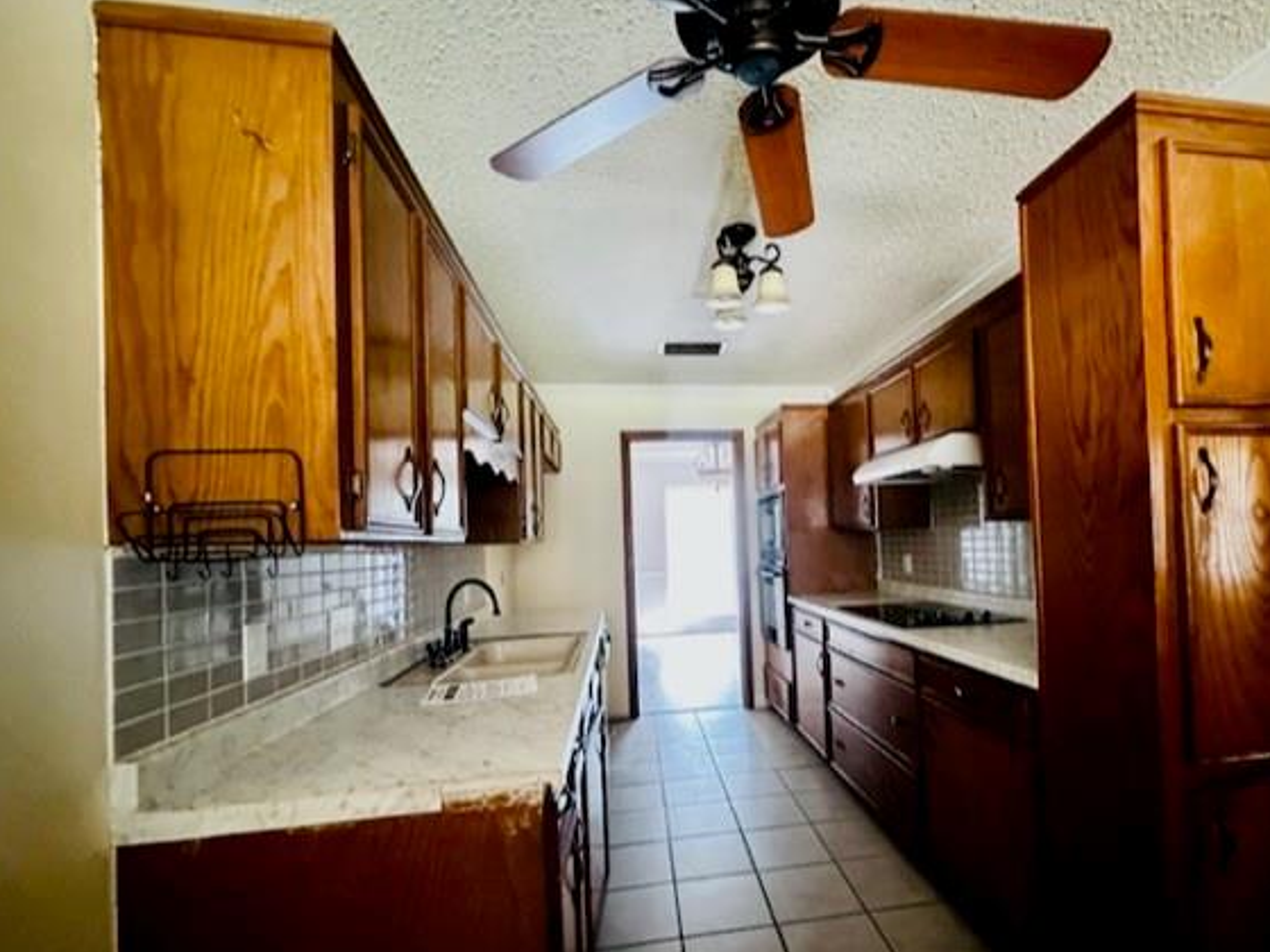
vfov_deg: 77.8
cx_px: 719
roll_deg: +1.2
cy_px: 535
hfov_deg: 94.0
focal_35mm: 16
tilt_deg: +0.1
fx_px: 587
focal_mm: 2.22
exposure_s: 1/30
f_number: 2.2
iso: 1000
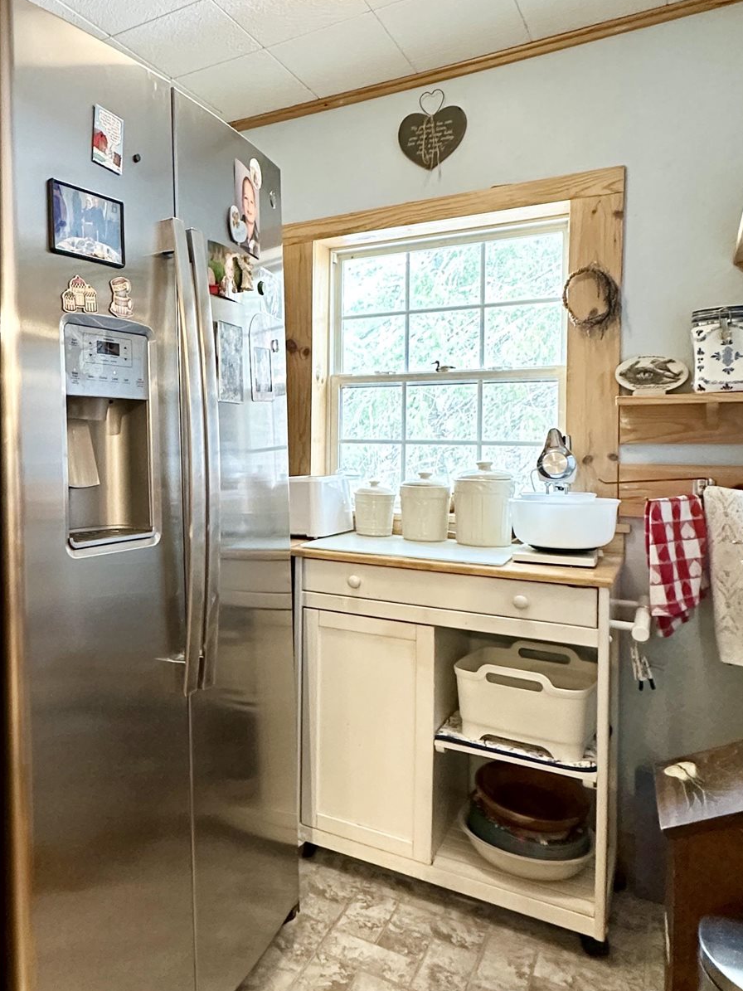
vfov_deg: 65.2
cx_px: 125
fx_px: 773
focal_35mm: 27
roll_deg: -0.8
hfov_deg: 47.8
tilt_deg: +0.0
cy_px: 445
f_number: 2.2
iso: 500
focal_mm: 2.22
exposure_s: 1/60
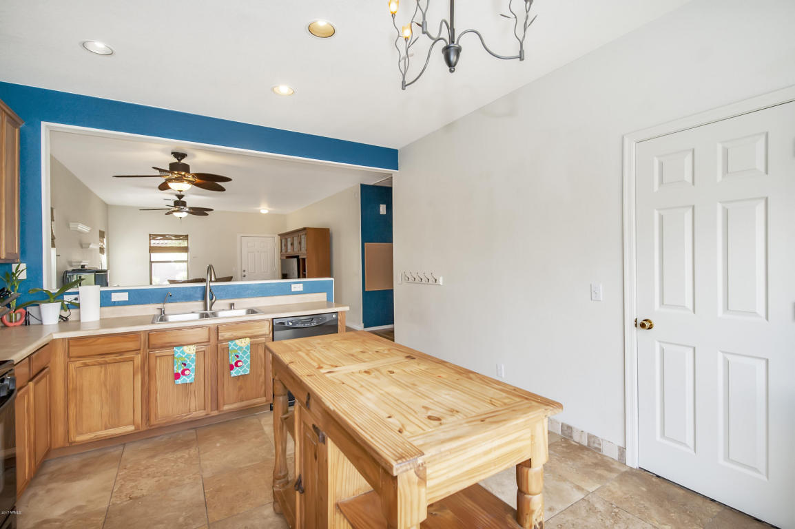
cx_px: 398
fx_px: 331
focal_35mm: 15
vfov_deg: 77.3
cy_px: 264
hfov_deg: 100.4
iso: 640
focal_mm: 15
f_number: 6.3
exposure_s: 1/125
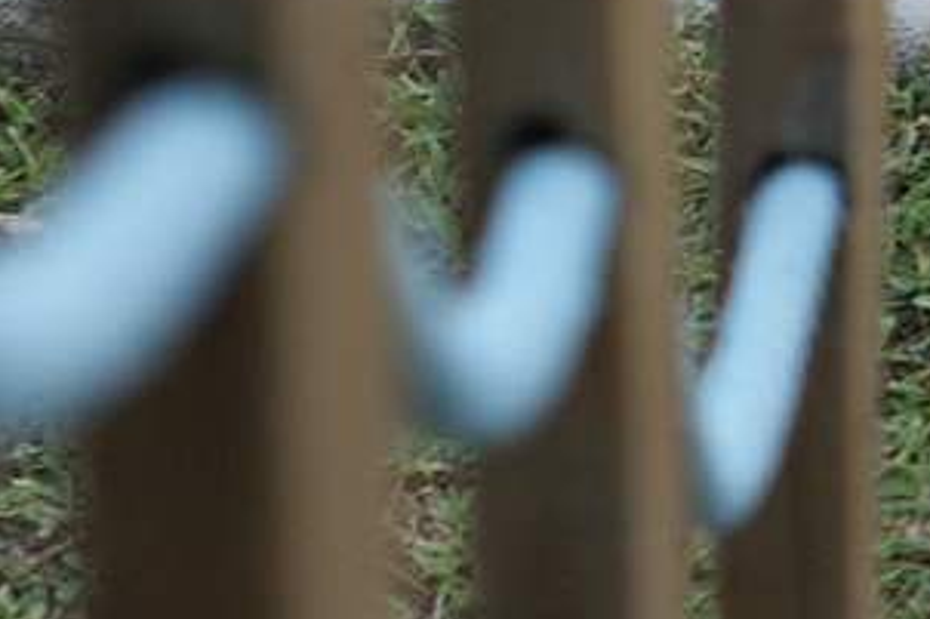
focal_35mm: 509
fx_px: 13141
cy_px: -17
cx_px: 1768
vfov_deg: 2.7
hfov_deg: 4.0
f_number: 2.8
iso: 100
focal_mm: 50
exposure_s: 1/125
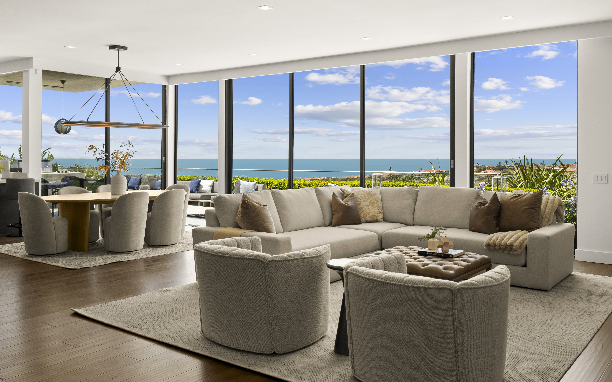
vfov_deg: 39.4
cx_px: 298
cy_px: 190
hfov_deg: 59.6
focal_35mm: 32
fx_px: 534
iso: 400
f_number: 8
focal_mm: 30
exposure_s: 1/80
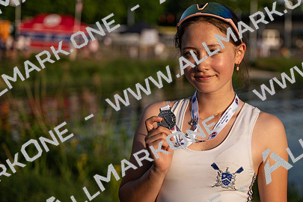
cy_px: 113
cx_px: 198
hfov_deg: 23.6
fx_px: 724
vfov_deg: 15.9
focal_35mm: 86
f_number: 2.8
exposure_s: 1/2000
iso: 64
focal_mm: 60
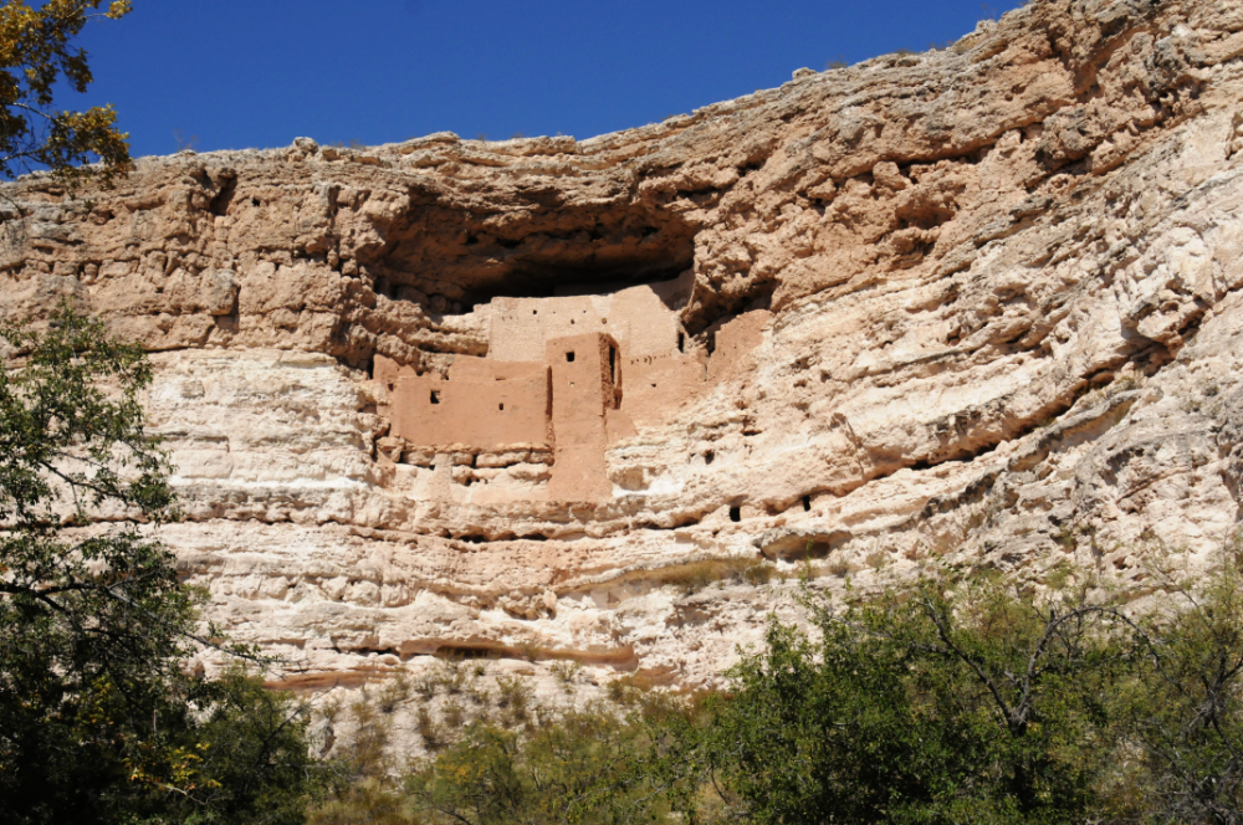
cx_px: 622
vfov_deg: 31.8
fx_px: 1448
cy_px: 412
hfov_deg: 46.5
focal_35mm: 42
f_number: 9
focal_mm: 28
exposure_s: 1/3200
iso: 800
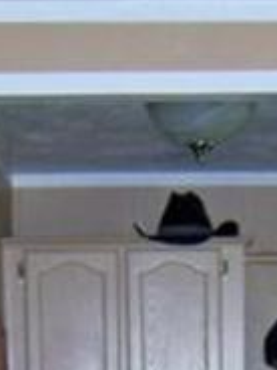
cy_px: 702
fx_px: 1600
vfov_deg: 11.9
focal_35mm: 150
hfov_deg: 9.9
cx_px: 213
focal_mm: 7.5
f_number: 2.8
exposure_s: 1/60
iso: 160
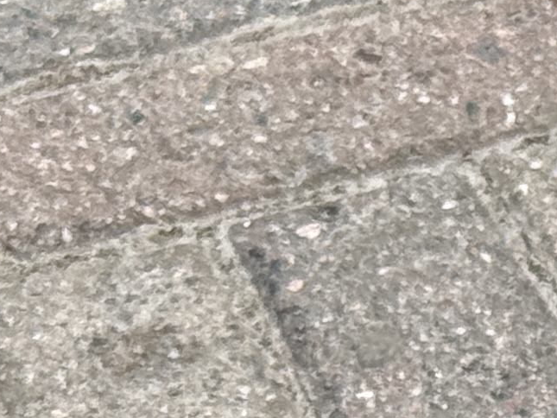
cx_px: 1231
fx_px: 4828
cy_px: 1227
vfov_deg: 4.7
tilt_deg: -46.8
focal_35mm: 300
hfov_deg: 6.4
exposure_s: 1/769
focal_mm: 6.76
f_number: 1.78
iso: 80
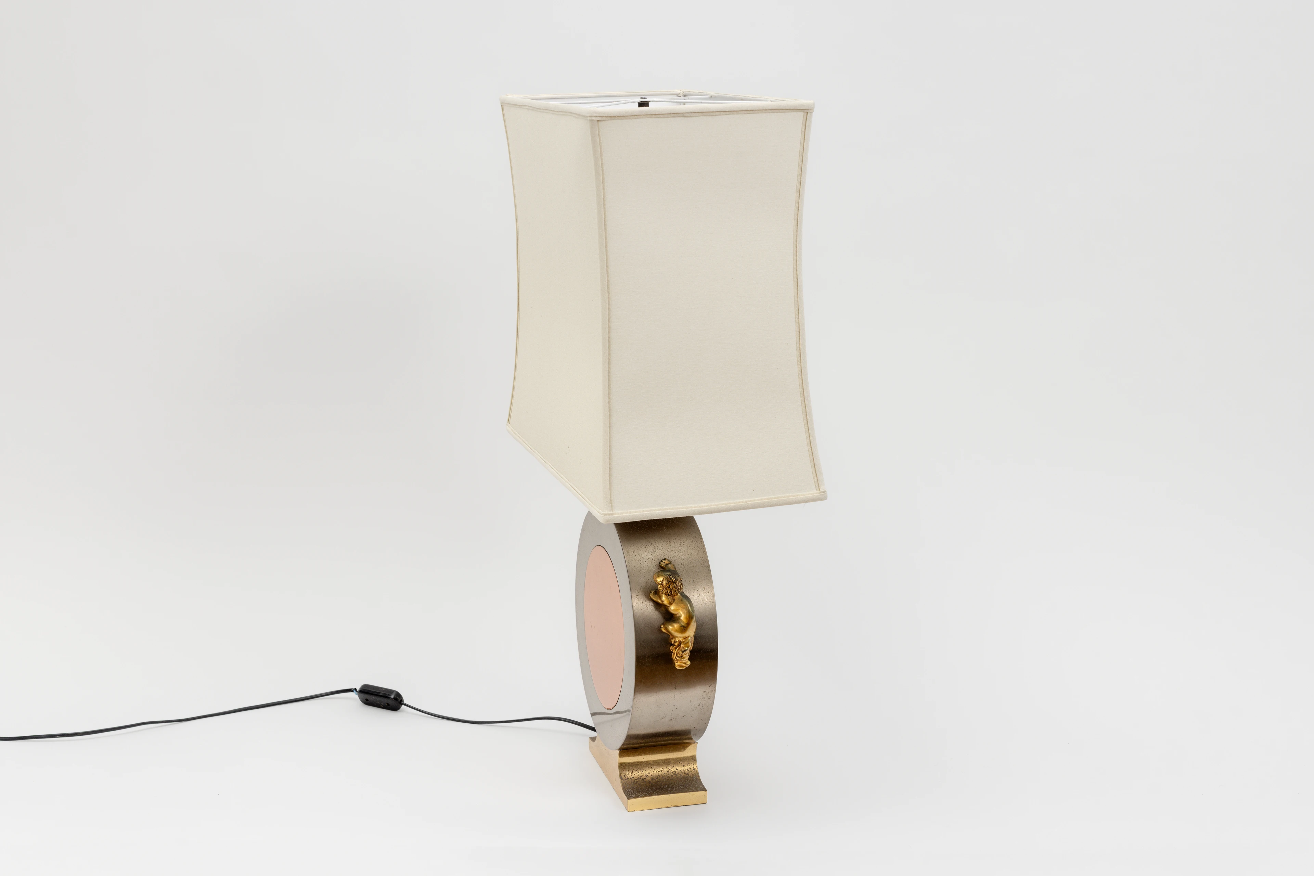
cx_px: 657
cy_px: 438
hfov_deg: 39.6
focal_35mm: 50
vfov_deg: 27.0
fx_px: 1825
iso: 200
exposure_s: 1/250
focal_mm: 50
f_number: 9
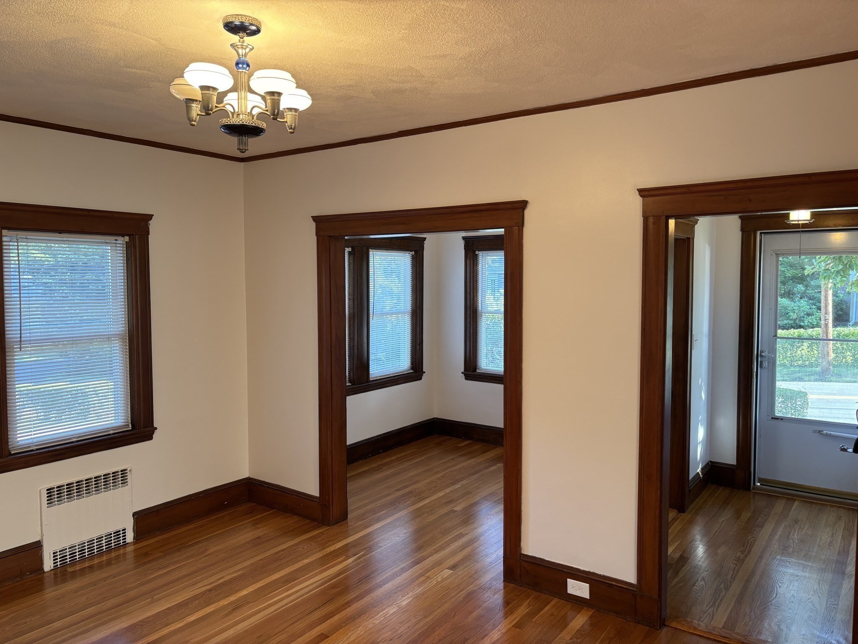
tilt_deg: -3.7
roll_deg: -0.4
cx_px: 429
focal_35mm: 26
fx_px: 644
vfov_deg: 53.1
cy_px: 322
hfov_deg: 67.3
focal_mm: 5.96
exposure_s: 1/60
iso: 100
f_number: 1.6
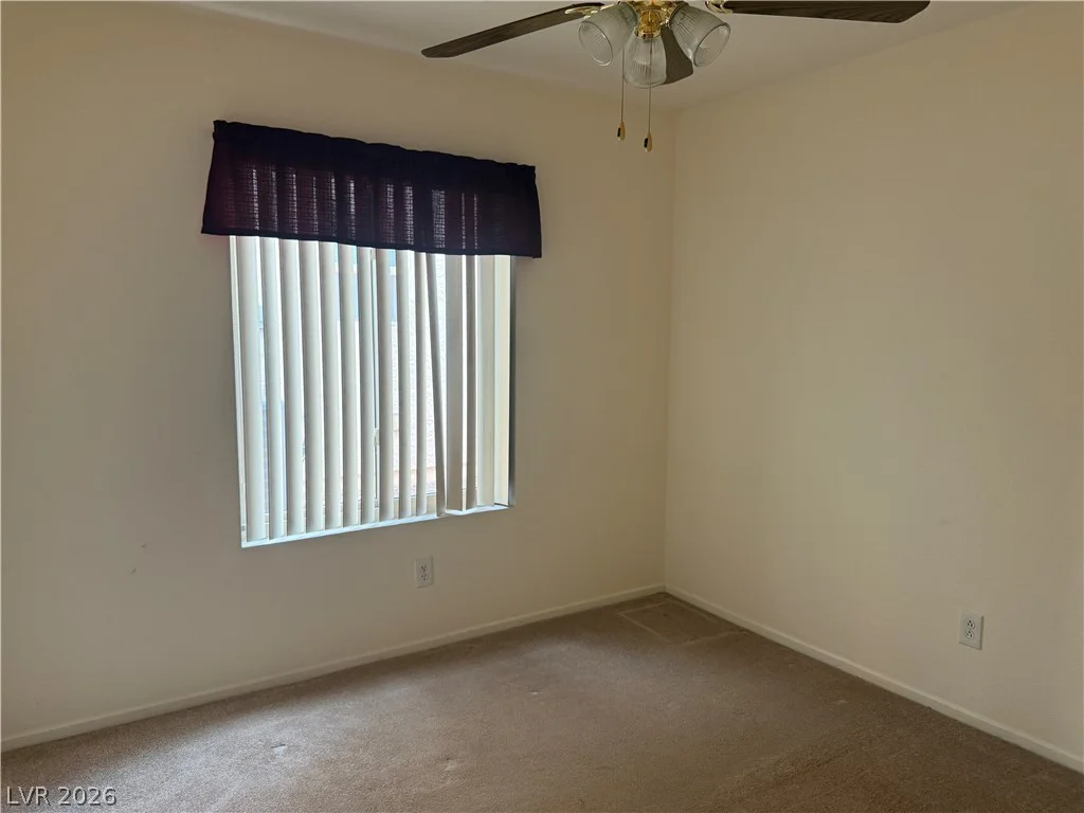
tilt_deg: -6.3
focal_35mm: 24
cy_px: 406
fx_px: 752
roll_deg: -0.7
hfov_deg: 71.6
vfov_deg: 56.8
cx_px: 542
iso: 250
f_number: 1.78
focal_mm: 6.76
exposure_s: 1/120
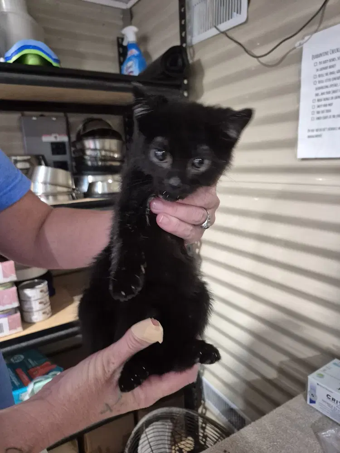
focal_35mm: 23
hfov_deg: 58.9
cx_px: 170
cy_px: 226
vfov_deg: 73.9
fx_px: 301
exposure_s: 1/60
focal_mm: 5.4
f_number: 1.8
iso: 1250
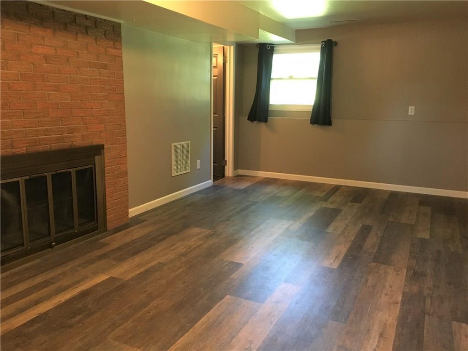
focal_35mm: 29
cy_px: 176
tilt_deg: -11.3
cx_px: 234
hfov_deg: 61.7
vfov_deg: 48.2
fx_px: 392
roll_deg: -0.5
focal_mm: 4.15
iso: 250
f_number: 2.2
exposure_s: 1/17
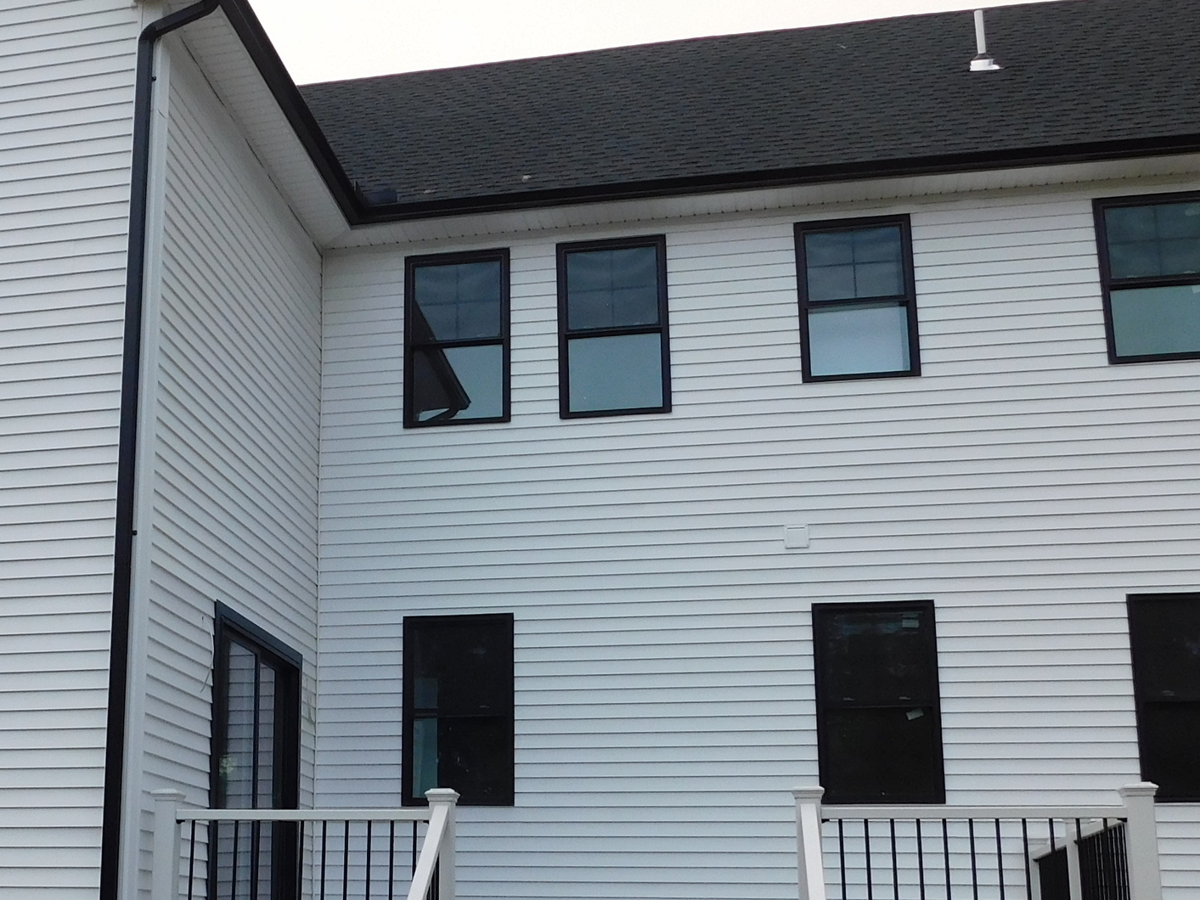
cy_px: 554
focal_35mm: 50
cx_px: 284
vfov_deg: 29.0
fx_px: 1733
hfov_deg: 37.2
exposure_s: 1/50
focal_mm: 4
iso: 125
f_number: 3
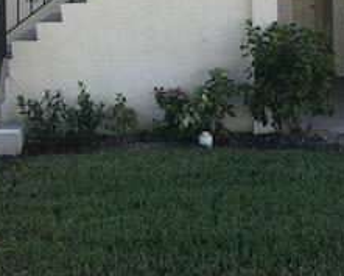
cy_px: -45
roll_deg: +1.4
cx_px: 153
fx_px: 805
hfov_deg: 24.1
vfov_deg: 18.5
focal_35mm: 79
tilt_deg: -0.4
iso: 20
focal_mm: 3.99
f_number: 1.8
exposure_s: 1/467
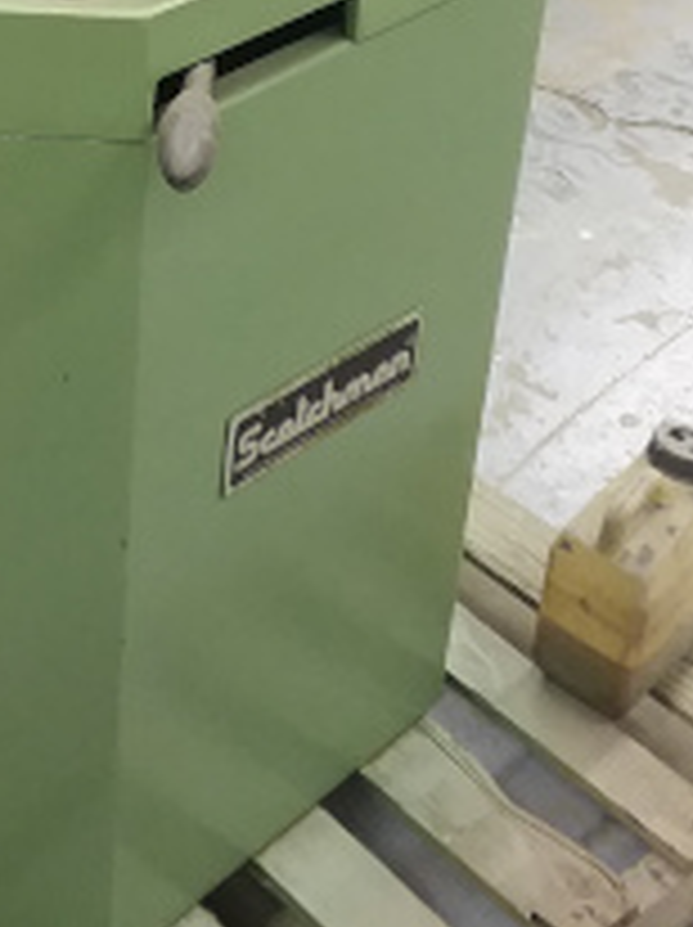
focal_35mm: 71
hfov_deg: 20.3
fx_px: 1899
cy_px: -27
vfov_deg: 25.9
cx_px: 68
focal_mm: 2.47
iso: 160
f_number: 1.9
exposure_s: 1/24
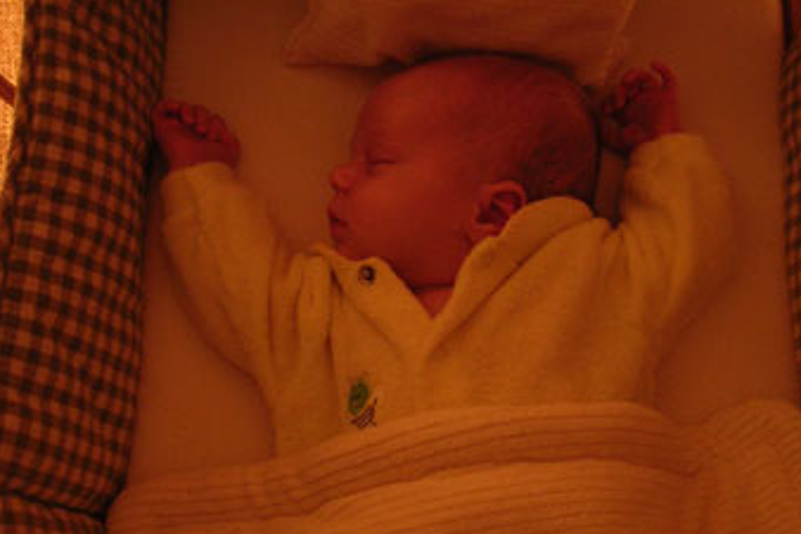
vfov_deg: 25.5
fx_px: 1179
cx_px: 415
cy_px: 271
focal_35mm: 53
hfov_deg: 37.5
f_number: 3
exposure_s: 1/2.7
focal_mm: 6.6
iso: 268
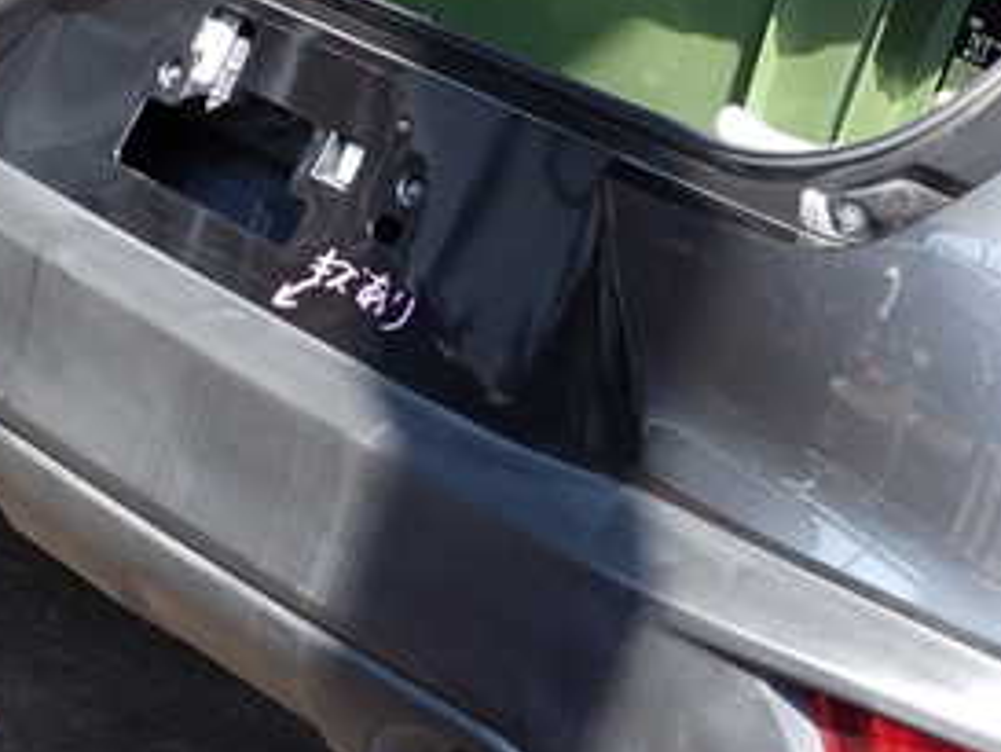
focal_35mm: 66
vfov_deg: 21.6
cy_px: 712
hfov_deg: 28.7
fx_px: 1909
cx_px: 810
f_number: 3.2
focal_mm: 5.4
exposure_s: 1/160
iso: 100
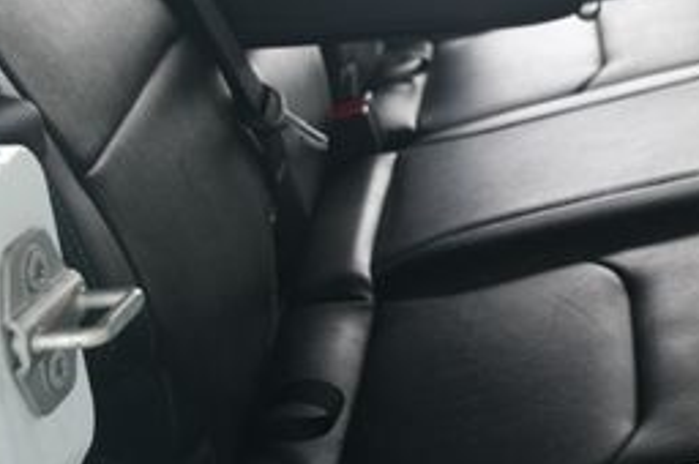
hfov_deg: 23.3
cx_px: 631
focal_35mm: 85
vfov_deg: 15.8
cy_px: 46
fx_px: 1648
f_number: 3.8
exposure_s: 1/160
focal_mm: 23
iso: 100
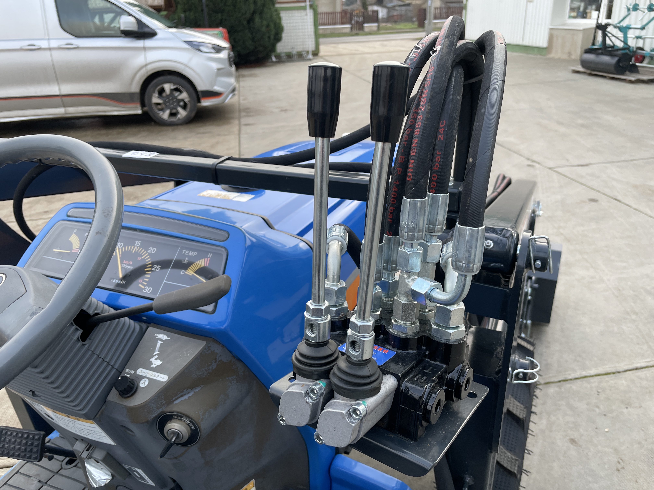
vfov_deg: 53.1
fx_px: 491
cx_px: 327
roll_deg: +3.2
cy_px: 245
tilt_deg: -23.6
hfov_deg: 67.3
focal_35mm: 26
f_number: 1.6
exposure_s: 1/121
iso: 32
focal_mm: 4.2
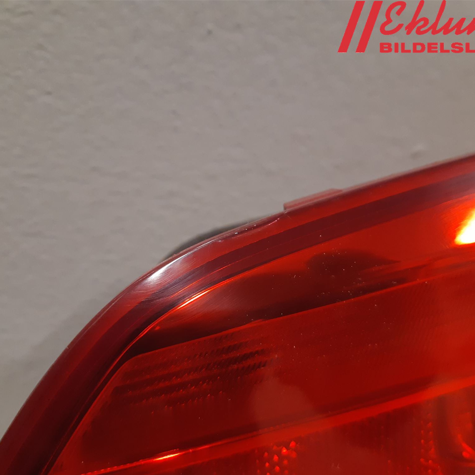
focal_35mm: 31
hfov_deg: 52.4
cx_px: 209
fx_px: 481
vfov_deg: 52.5
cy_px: 240
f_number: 1.7
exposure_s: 1/50
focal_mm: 3.93
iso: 200
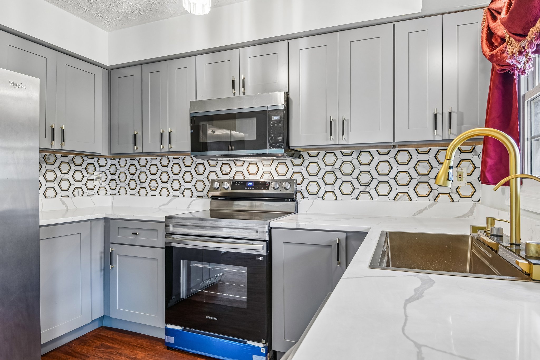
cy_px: 180
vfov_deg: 59.5
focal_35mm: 21
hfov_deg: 81.2
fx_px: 315
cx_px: 270
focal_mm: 21
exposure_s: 1/8
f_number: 8
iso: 400
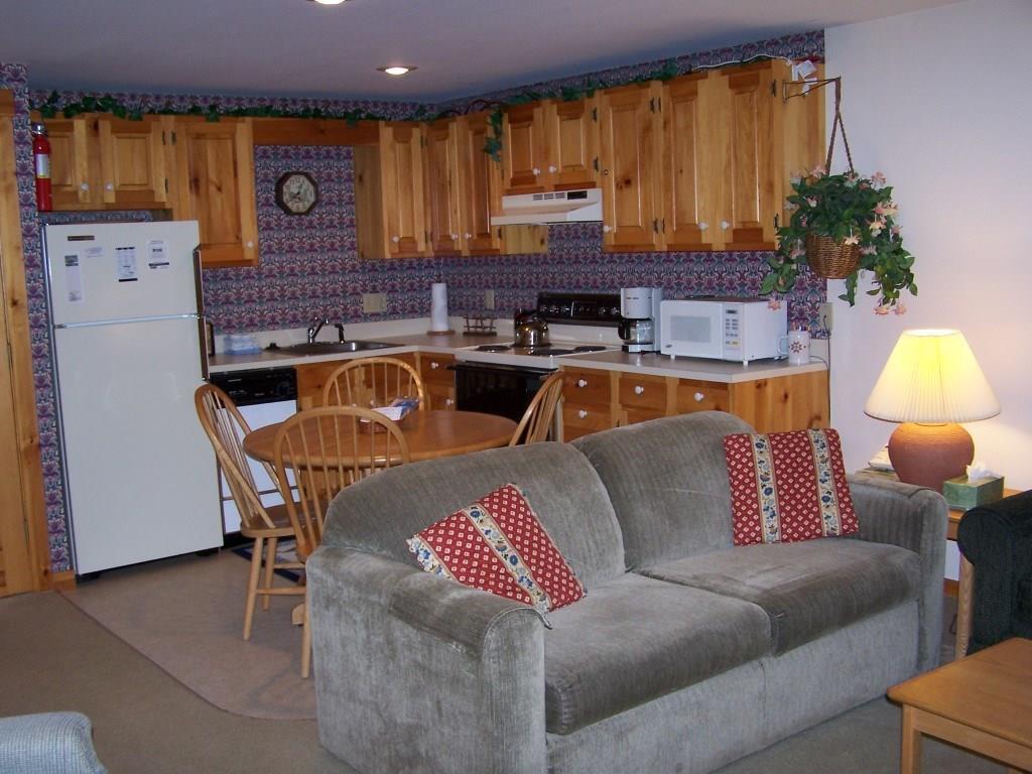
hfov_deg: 49.0
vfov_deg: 37.7
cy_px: 387
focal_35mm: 38
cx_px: 516
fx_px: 1133
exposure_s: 1/60
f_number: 2.8
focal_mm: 6.3
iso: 140
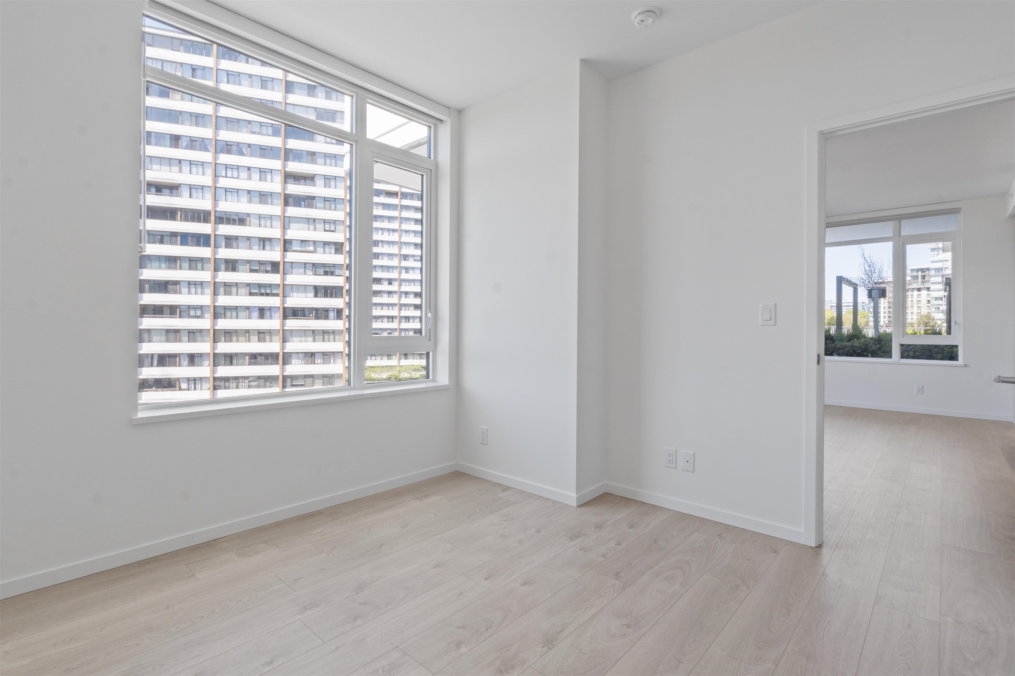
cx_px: 508
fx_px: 465
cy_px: 338
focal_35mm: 16
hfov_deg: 95.0
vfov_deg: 72.1
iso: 160
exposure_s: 1/13
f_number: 16
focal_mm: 11
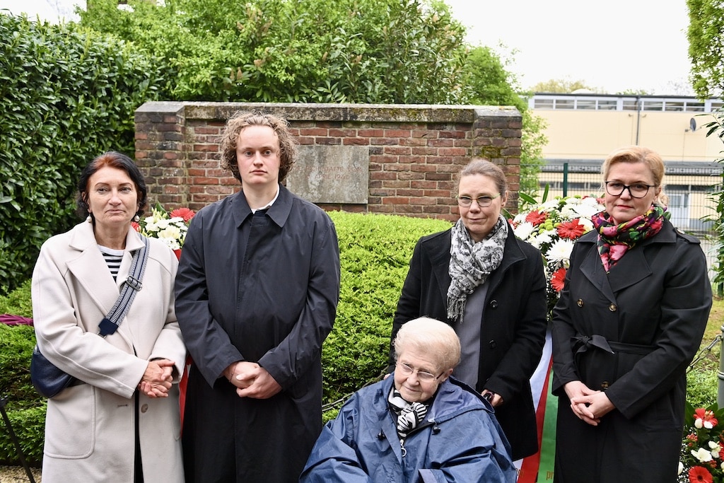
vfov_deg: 45.0
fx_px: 583
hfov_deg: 63.7
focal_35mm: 29
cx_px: 362
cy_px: 242
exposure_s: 1/160
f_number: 3.5
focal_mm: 29
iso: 400
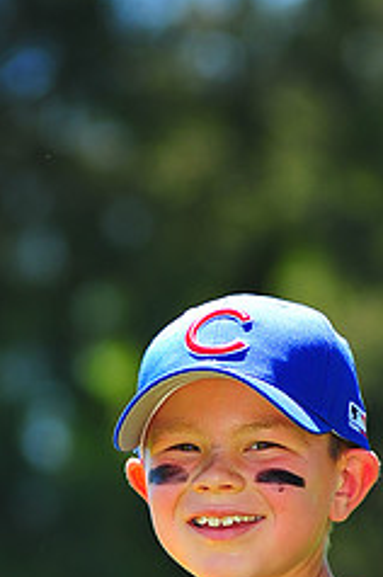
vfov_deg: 4.7
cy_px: 655
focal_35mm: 439
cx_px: 213
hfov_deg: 3.1
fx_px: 7026
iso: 200
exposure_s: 1/400
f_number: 5
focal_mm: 180
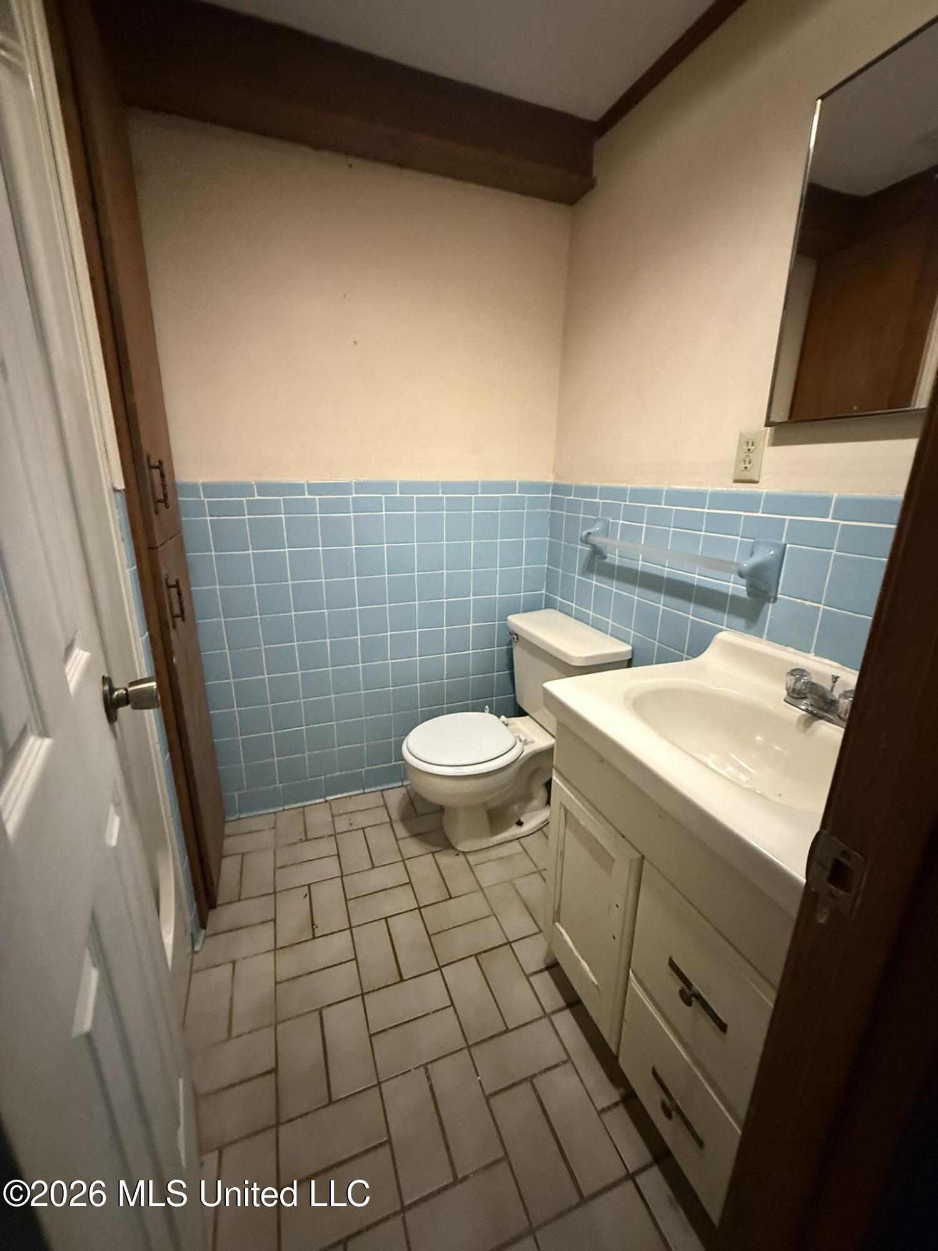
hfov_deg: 85.7
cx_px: 469
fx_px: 506
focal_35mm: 14
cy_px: 626
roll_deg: -0.8
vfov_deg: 102.1
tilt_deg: -15.5
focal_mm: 2.22
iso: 1000
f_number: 2.2
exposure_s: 1/40
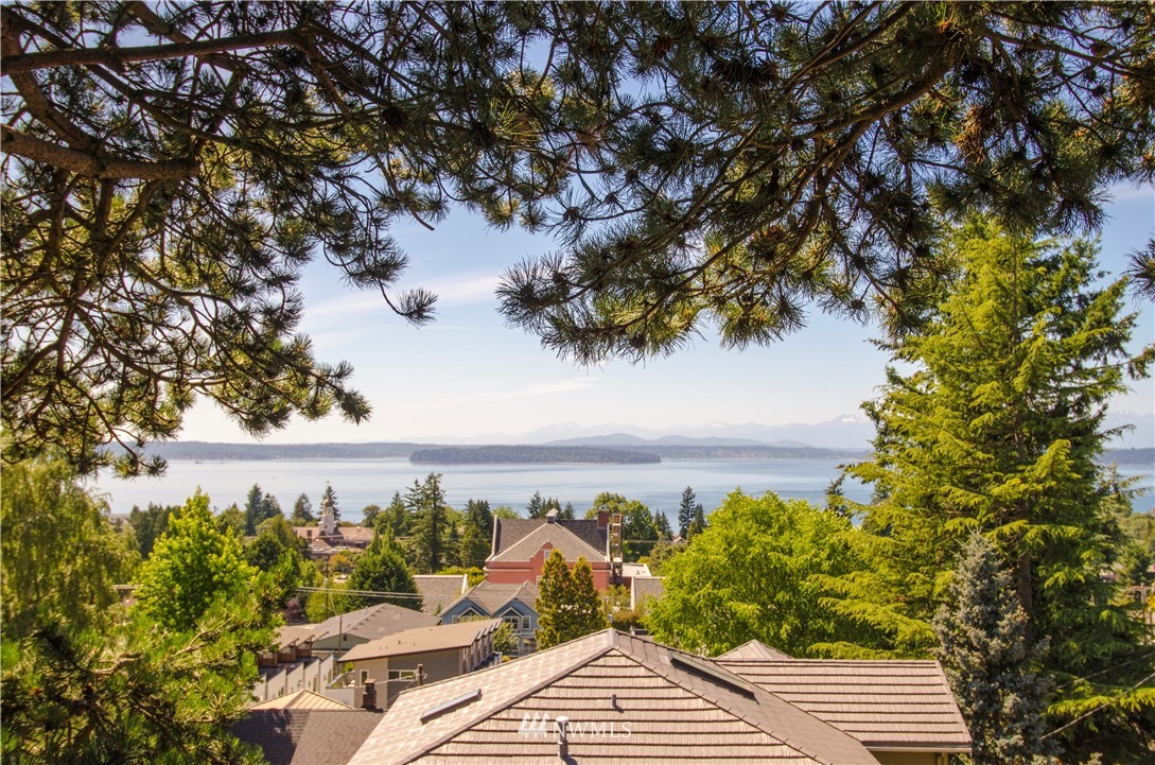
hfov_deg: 53.2
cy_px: 382
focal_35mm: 36
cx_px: 578
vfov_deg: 36.7
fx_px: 1152
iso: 100
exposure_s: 1/800
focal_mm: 24
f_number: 7.1
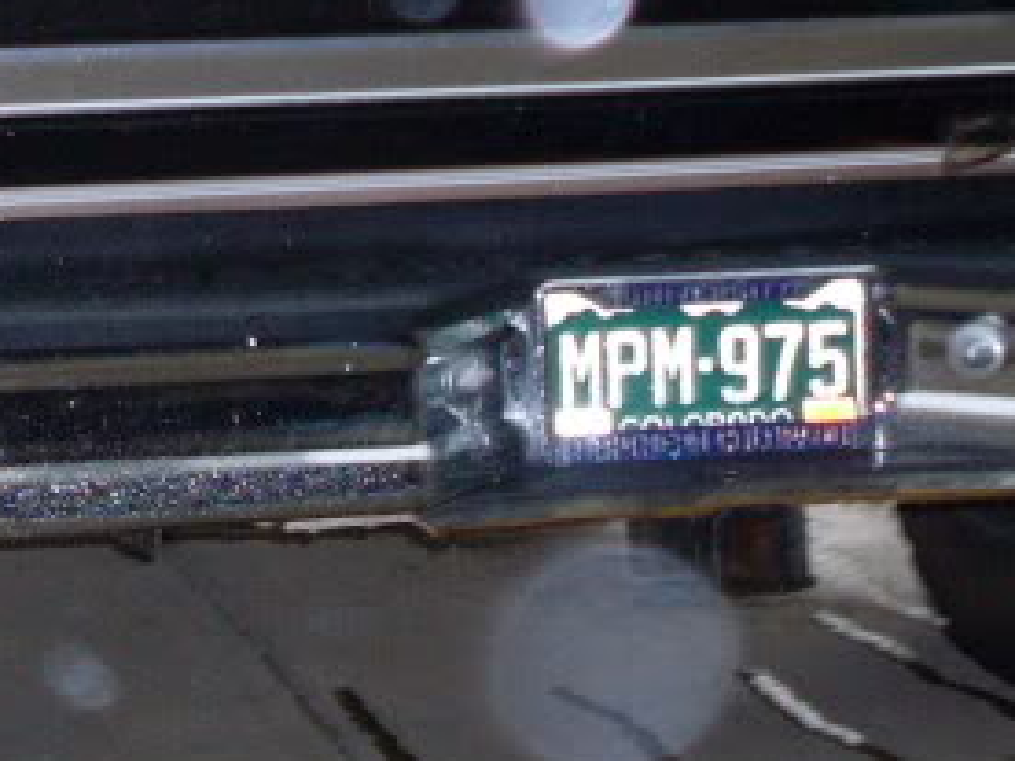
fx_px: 4134
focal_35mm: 141
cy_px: -70
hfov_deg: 13.9
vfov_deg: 10.4
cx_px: 132
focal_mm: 6.3
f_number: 2.8
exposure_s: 1/45
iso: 120
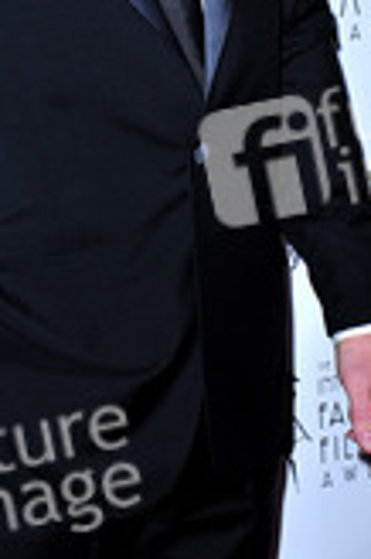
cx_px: 66
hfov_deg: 10.7
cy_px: -24
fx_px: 1967
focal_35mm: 127
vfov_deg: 15.8
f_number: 5.6
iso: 500
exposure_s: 1/320
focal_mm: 52
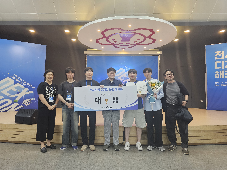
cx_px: 114
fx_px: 151
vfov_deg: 58.9
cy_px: 85
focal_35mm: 23
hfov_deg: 73.9
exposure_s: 1/120
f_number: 1.7
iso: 500
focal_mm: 6.3
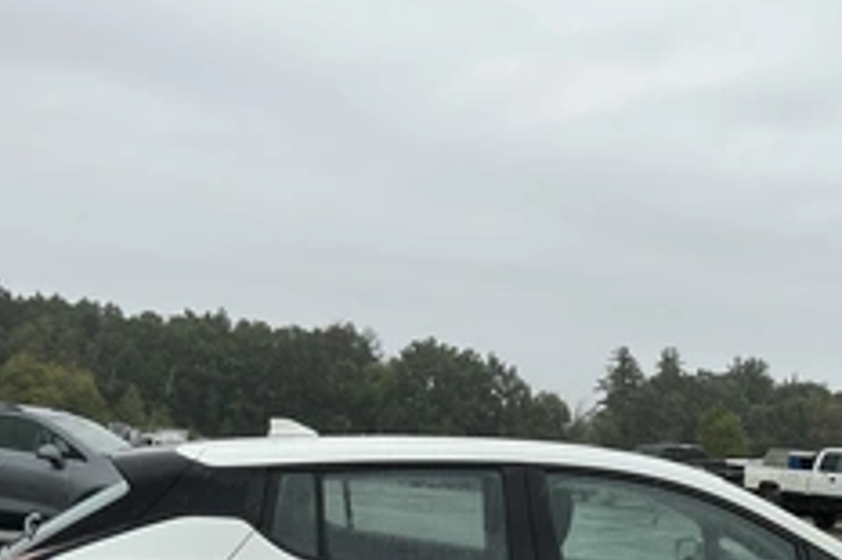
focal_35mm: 50
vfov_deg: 26.0
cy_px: 517
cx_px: 611
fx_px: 1169
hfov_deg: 38.8
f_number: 1.8
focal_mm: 3
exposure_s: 1/316
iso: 25
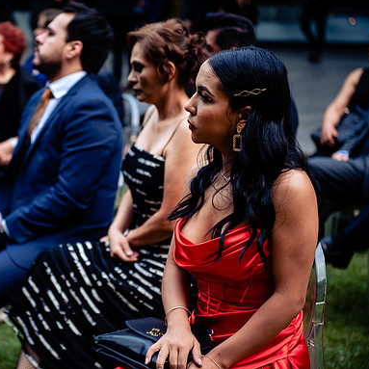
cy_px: 184
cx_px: 100
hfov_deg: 19.2
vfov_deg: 19.3
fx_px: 1085
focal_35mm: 90
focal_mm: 70
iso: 320
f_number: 2.8
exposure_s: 1/160
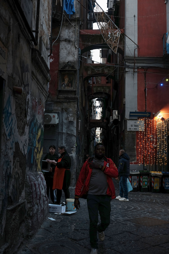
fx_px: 289
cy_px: 127
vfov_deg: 47.4
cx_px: 84
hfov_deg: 32.6
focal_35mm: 41
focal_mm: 27
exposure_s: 1/125
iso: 800
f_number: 5.6
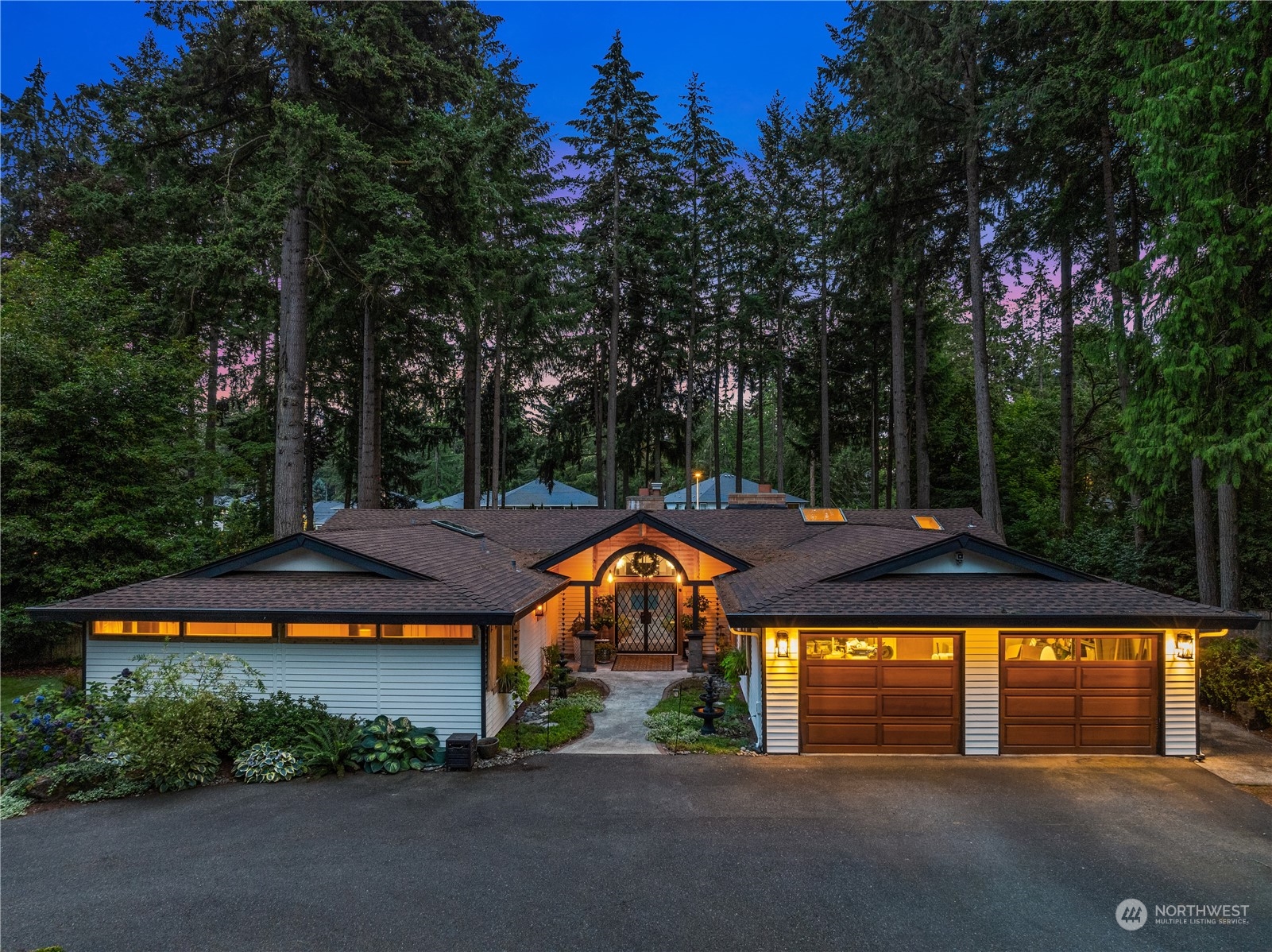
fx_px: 881
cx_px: 636
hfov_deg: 71.6
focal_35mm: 24
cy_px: 476
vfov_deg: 56.7
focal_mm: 12.29
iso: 400
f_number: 5
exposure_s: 1/5
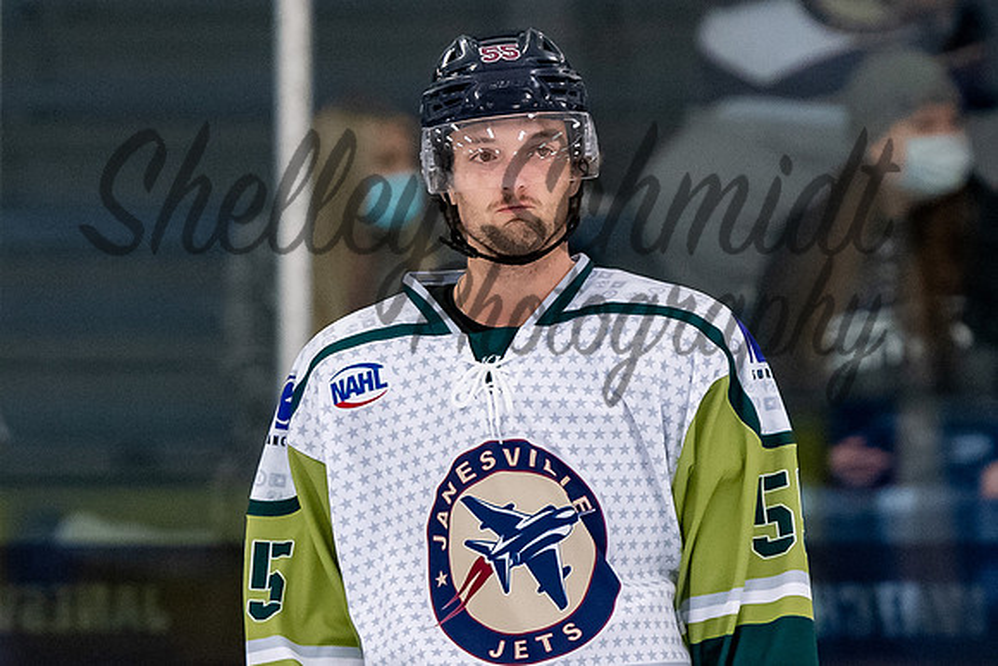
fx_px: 16337
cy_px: 241
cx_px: 483
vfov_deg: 2.3
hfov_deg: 3.5
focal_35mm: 589
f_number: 3.2
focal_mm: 195
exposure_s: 1/800
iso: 2000
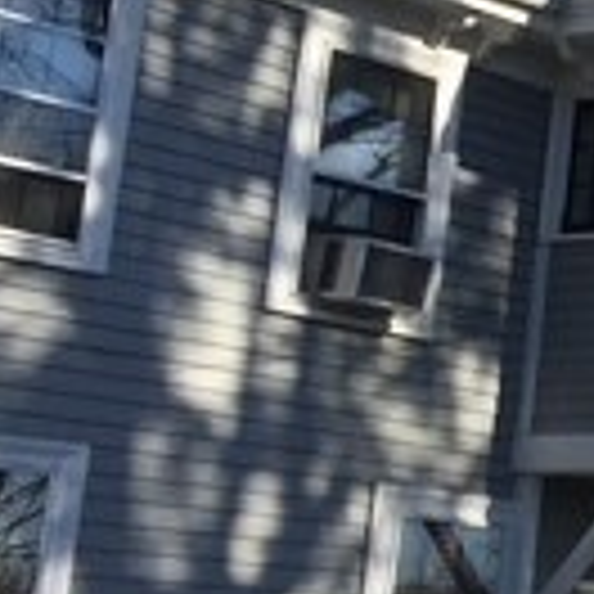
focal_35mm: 124
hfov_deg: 11.5
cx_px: 1436
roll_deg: -1.3
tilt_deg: +14.1
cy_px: 153
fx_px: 2407
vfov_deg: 14.0
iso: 32
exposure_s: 1/1799
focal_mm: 4.15
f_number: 2.2
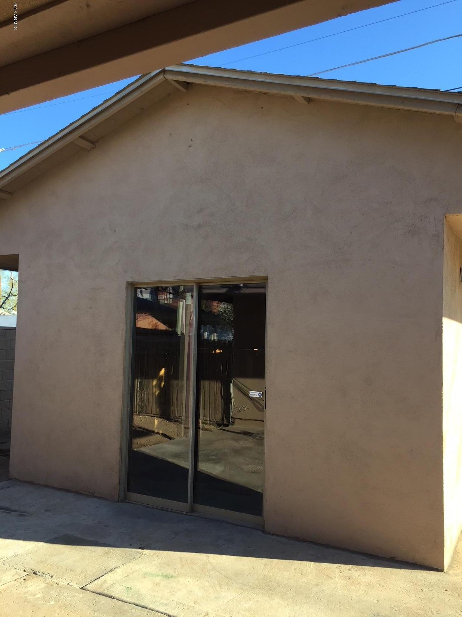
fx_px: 516
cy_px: 308
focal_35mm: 29
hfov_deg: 48.2
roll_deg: -0.5
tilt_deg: +2.5
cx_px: 231
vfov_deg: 61.7
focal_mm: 4.15
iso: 32
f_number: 2.2
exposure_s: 1/514
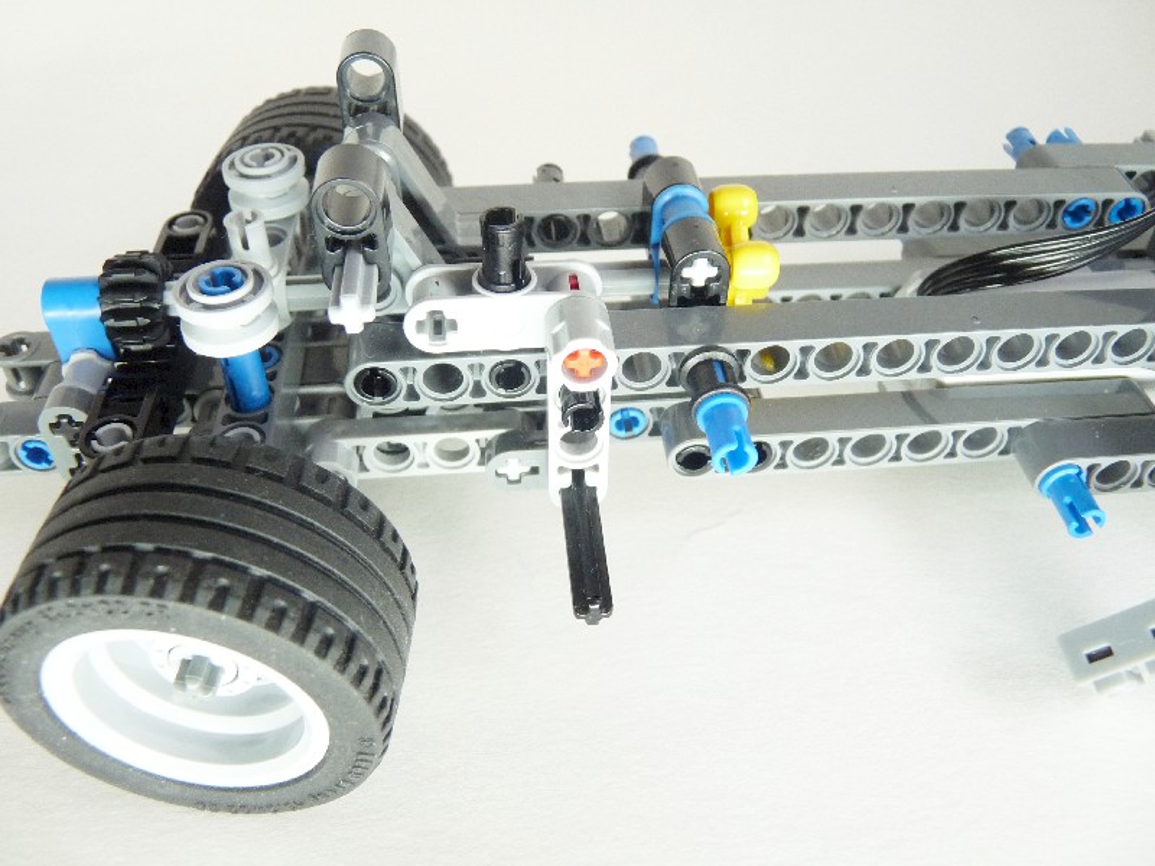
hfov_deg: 58.4
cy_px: 433
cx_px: 578
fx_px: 1034
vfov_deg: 45.4
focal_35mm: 31
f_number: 3
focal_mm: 5.4
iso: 250
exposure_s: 1/30
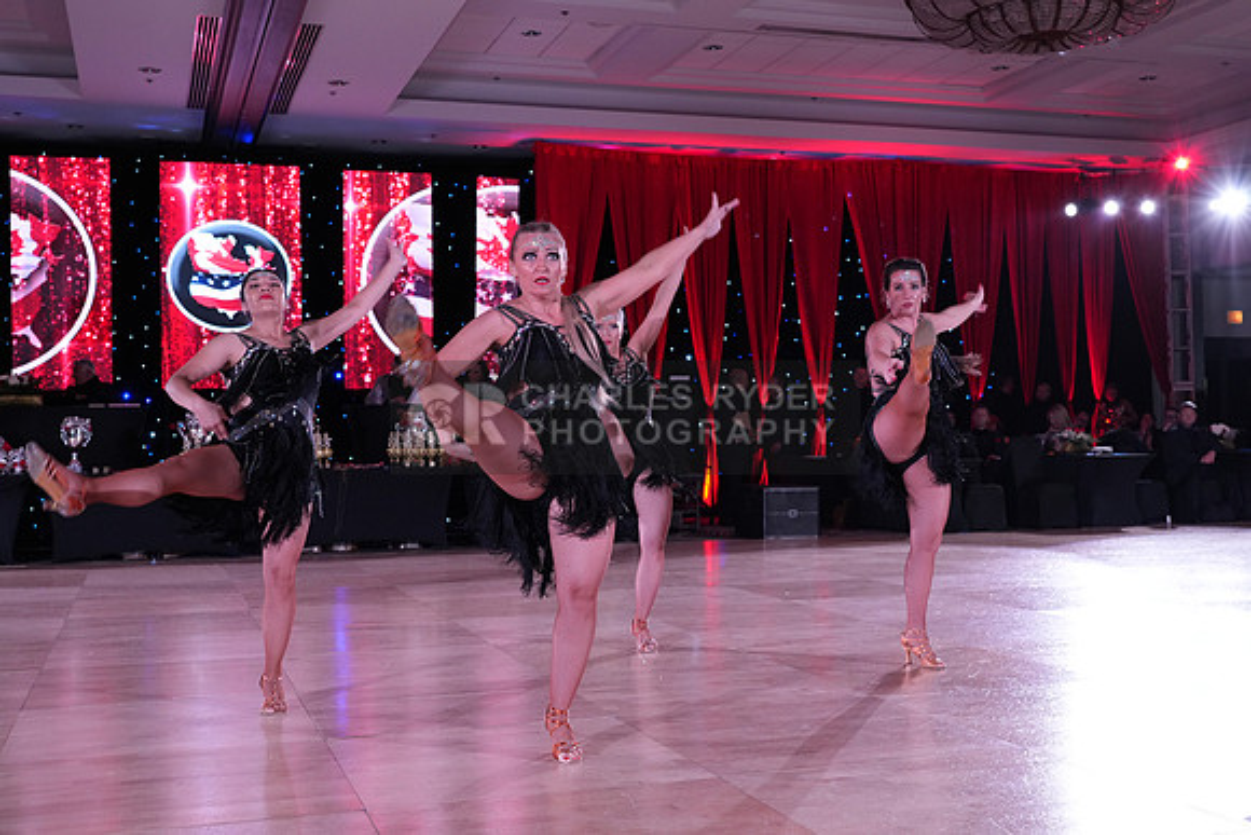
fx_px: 1390
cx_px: 626
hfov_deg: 48.4
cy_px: 418
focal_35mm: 40
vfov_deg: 33.4
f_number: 5
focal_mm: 40
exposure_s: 1/250
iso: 2500
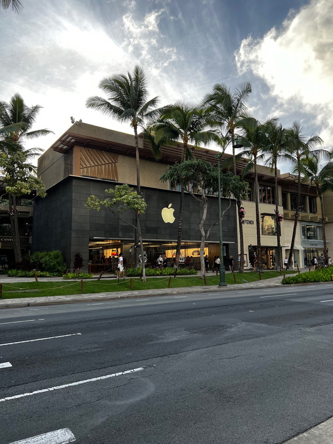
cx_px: 166
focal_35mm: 26
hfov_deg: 53.1
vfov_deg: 67.3
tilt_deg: +8.2
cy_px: 222
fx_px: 333
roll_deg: +0.8
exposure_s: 1/833
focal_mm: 5.7
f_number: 1.5
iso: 50
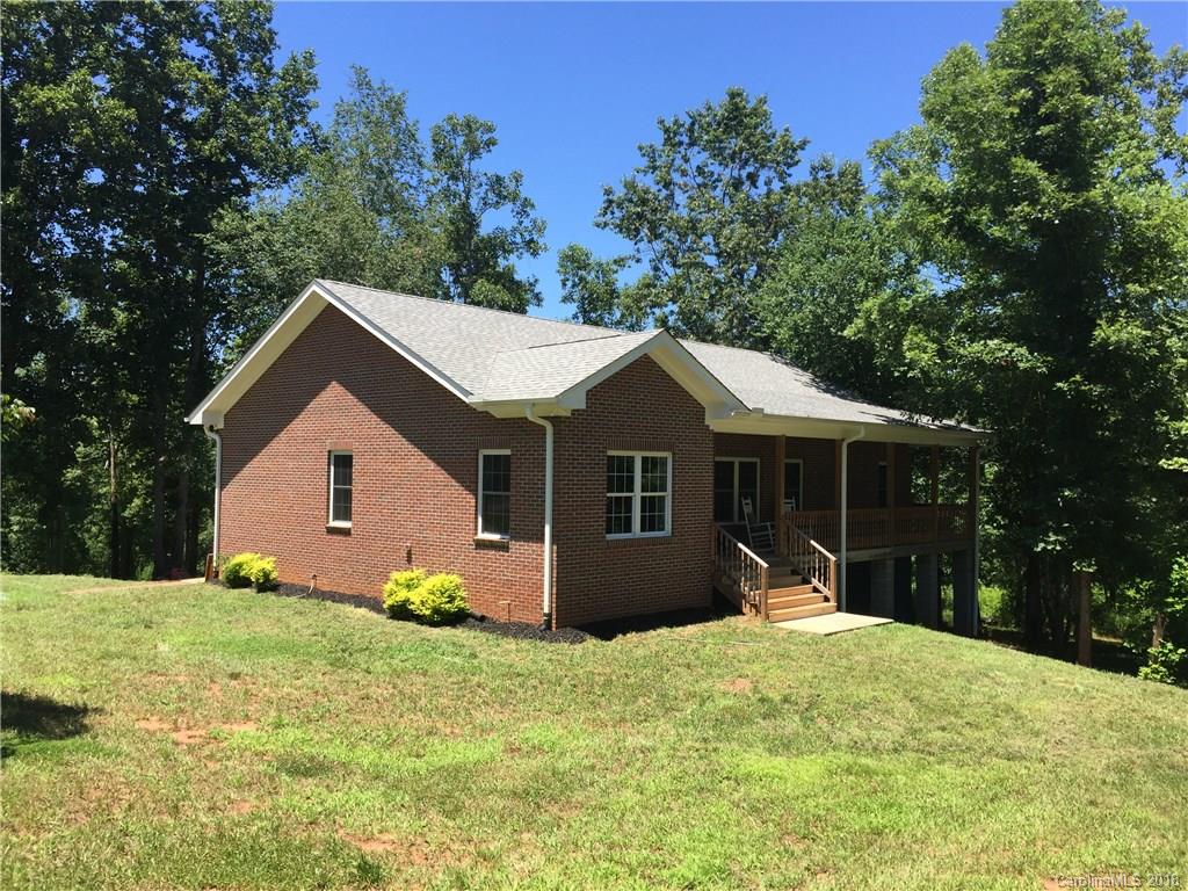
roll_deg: -2.5
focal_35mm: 29
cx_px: 594
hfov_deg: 61.7
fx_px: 995
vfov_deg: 48.2
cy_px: 446
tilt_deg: -1.6
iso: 32
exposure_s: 1/989
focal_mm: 4.15
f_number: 2.2
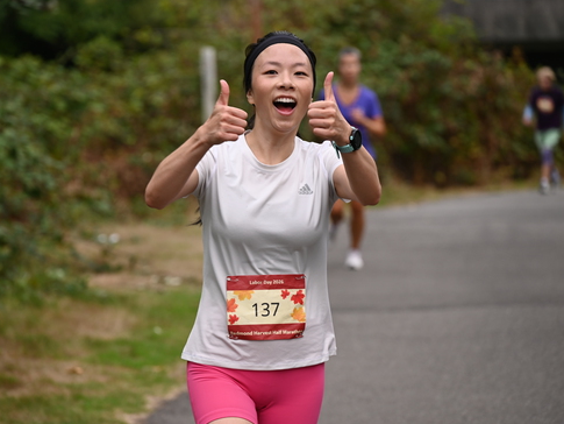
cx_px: 247
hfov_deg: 9.1
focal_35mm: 218
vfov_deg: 6.8
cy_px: 213
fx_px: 3553
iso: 320
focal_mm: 200
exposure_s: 1/500
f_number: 6.3
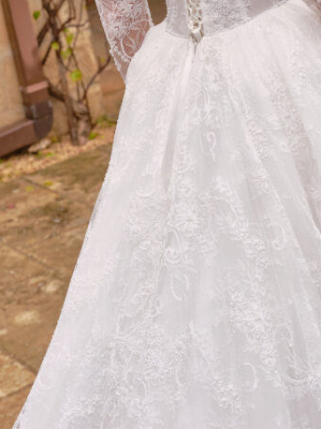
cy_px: -45
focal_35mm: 94
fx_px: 1163
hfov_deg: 15.7
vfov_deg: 19.9
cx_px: 174
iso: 500
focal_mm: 52.7
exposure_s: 1/250
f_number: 6.4
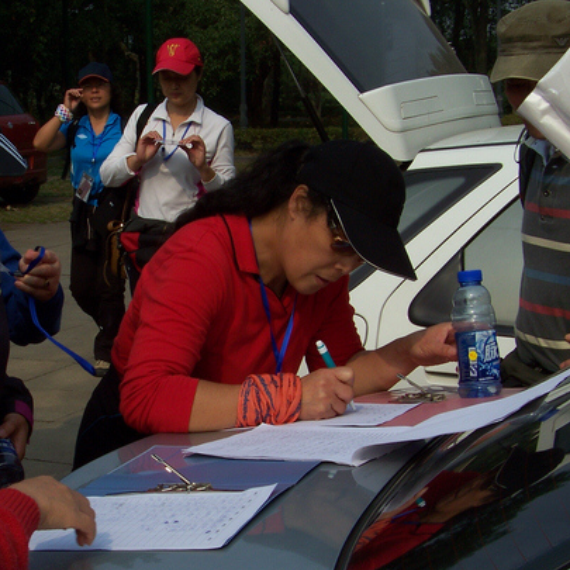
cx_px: 134
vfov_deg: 20.6
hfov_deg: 20.5
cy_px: 361
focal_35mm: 84
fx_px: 1565
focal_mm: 9.36
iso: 64
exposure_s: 1/400
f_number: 8
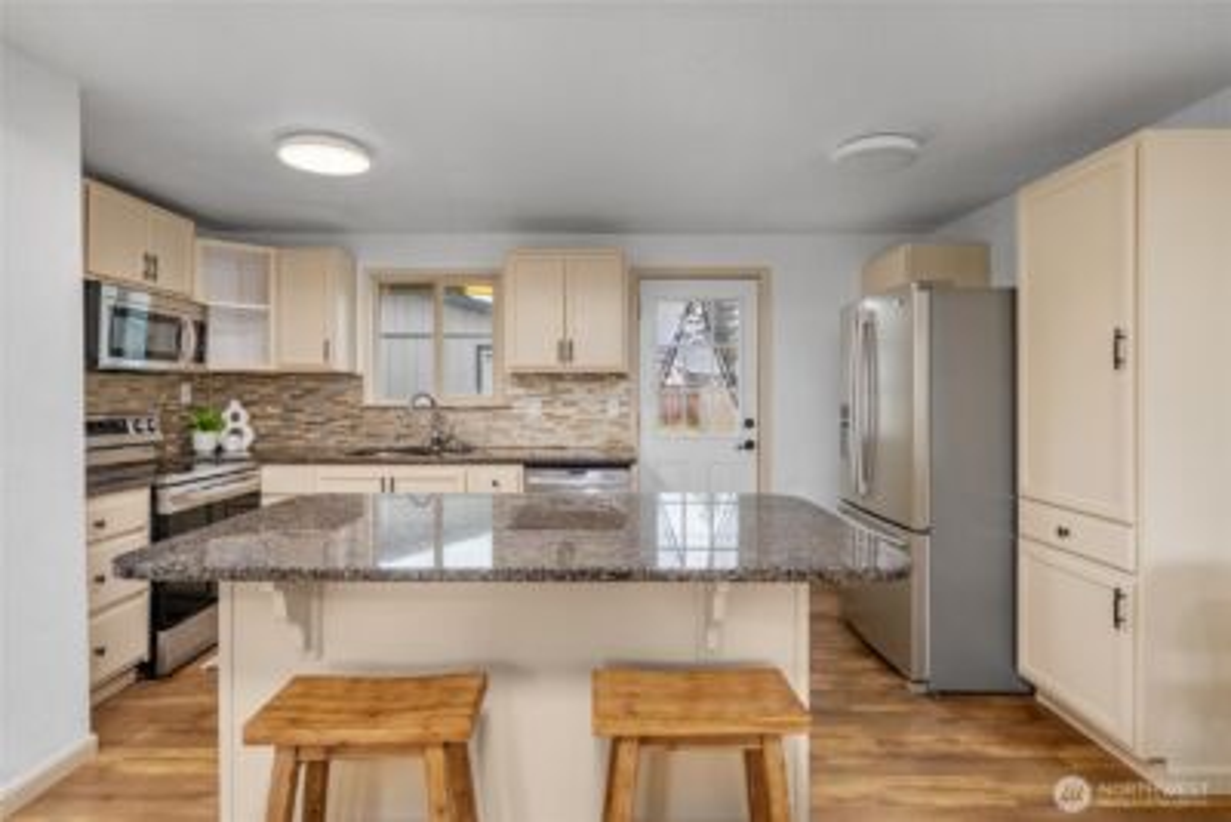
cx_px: 616
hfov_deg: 93.3
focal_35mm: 17
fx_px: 581
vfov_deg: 70.5
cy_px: 411
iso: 1000
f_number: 7.1
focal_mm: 17
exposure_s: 1/4
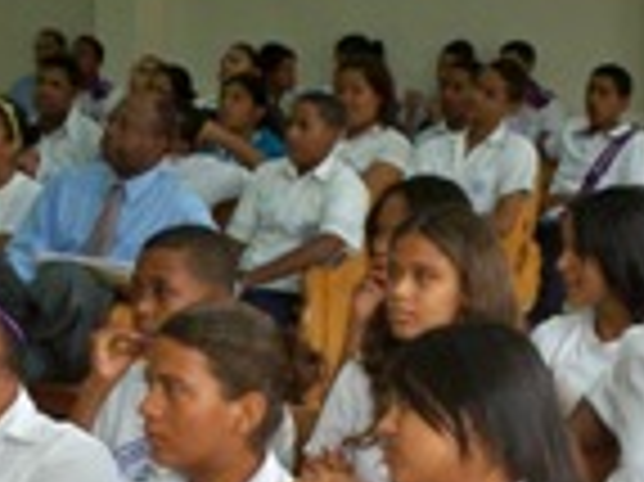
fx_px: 2565
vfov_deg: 10.4
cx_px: 198
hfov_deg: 14.3
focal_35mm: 138
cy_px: 689
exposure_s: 1/50
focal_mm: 7.8
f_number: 3.5
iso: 160
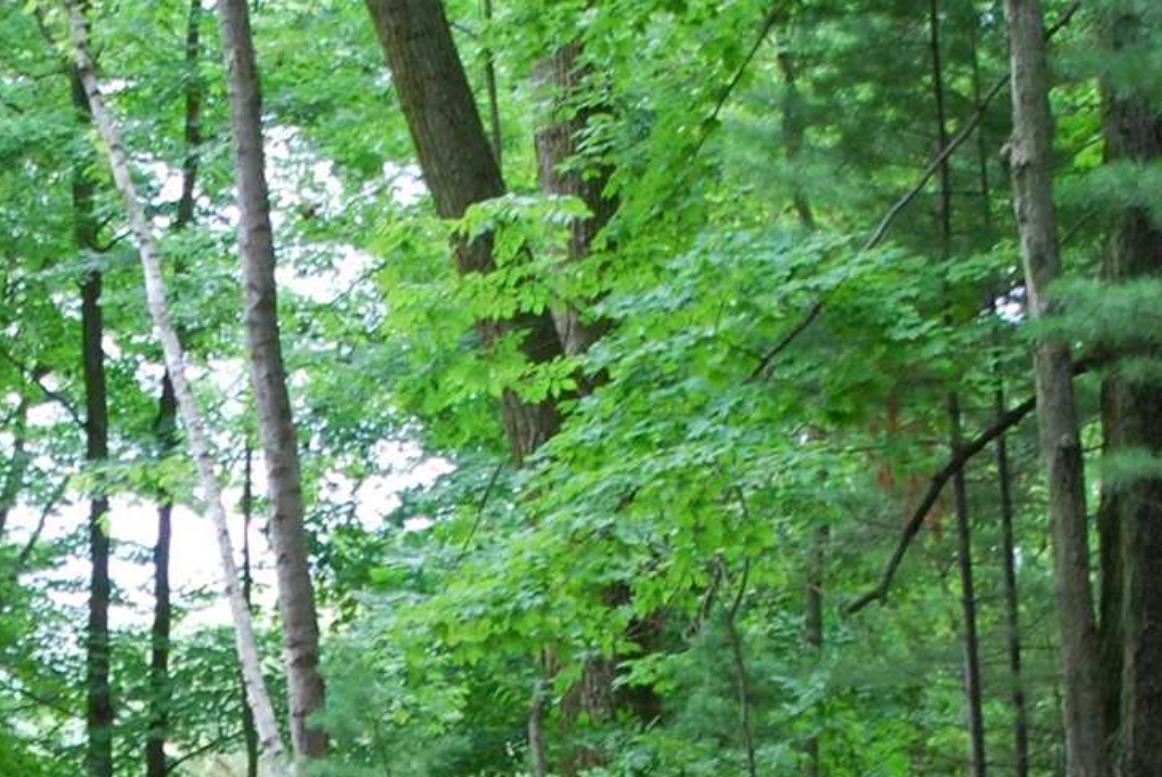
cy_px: 1024
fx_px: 4911
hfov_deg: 13.5
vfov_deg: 8.9
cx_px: 334
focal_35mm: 152
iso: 200
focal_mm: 24
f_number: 4.5
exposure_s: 1/40
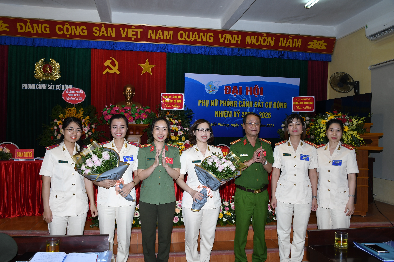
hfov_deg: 57.2
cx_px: 197
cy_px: 131
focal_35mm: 33
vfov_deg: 40.0
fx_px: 361
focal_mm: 22
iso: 320
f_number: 5.6
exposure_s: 1/200
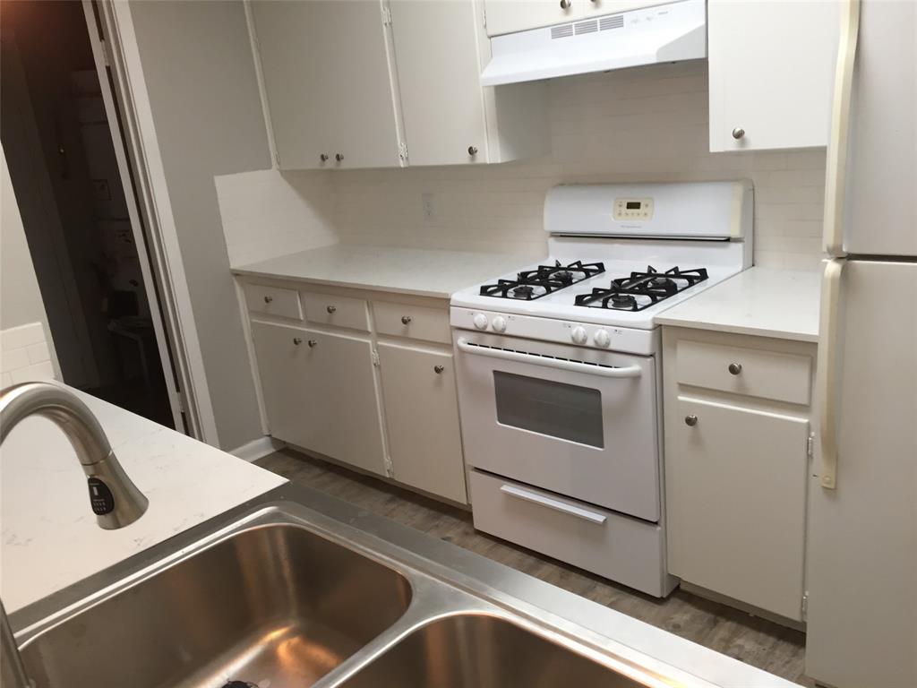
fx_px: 768
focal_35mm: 29
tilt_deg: -16.5
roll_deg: +4.8
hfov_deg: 61.7
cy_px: 344
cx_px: 458
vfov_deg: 48.2
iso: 64
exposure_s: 1/30
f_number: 2.2
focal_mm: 4.15
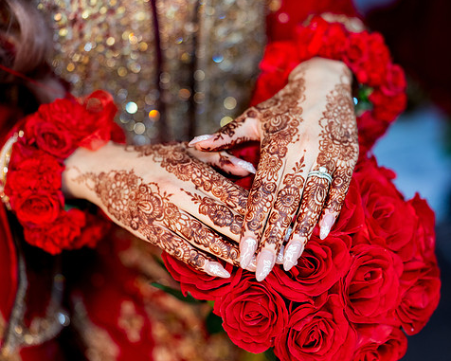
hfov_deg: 26.4
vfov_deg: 21.3
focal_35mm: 72
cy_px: 181
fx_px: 961
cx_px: 252
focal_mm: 63
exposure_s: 1/200
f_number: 2
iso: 1000
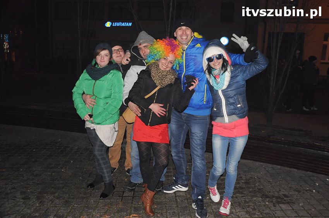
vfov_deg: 41.6
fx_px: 288
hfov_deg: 59.5
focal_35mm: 32
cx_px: 164
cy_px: 109
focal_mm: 21
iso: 1600
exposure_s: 1/60
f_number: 5
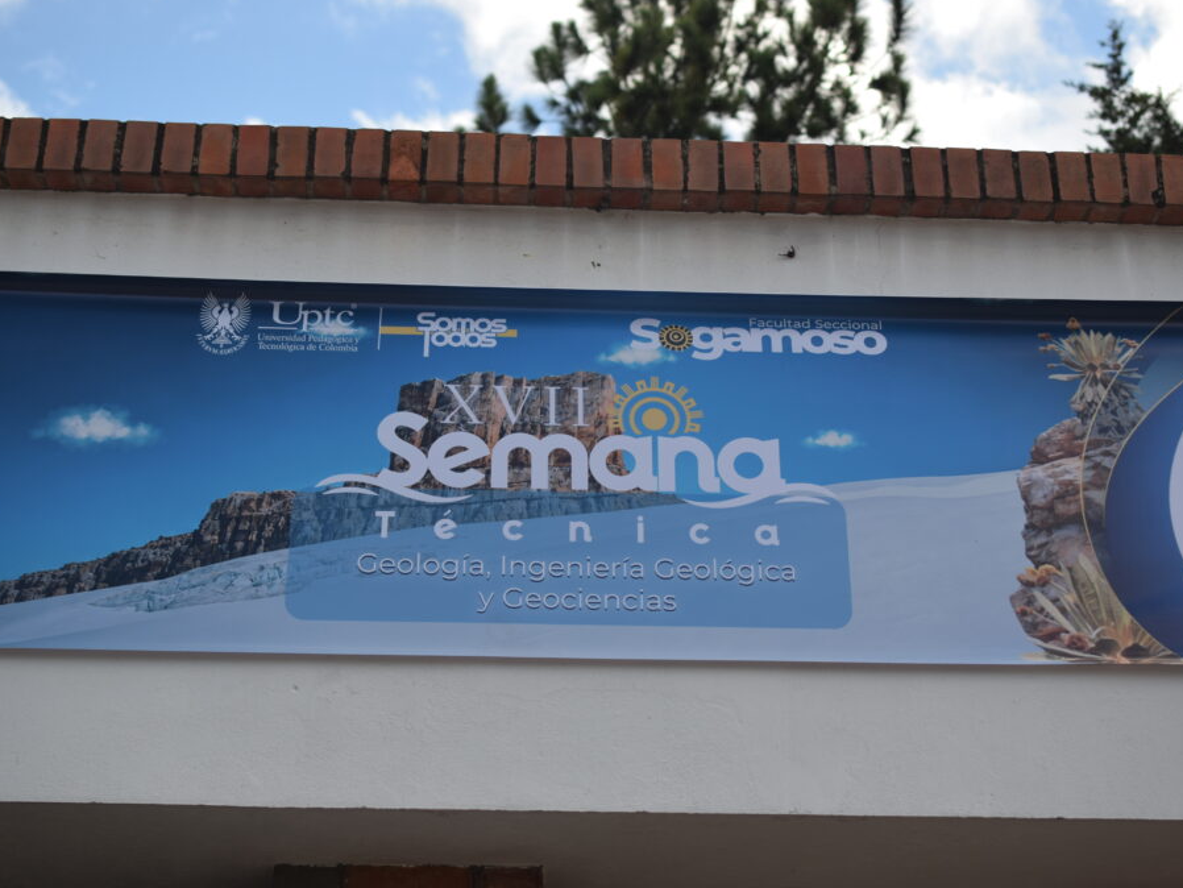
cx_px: 611
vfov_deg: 25.4
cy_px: 442
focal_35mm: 58
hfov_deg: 33.5
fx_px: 1967
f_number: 2.5
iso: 100
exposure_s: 1/640
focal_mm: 35
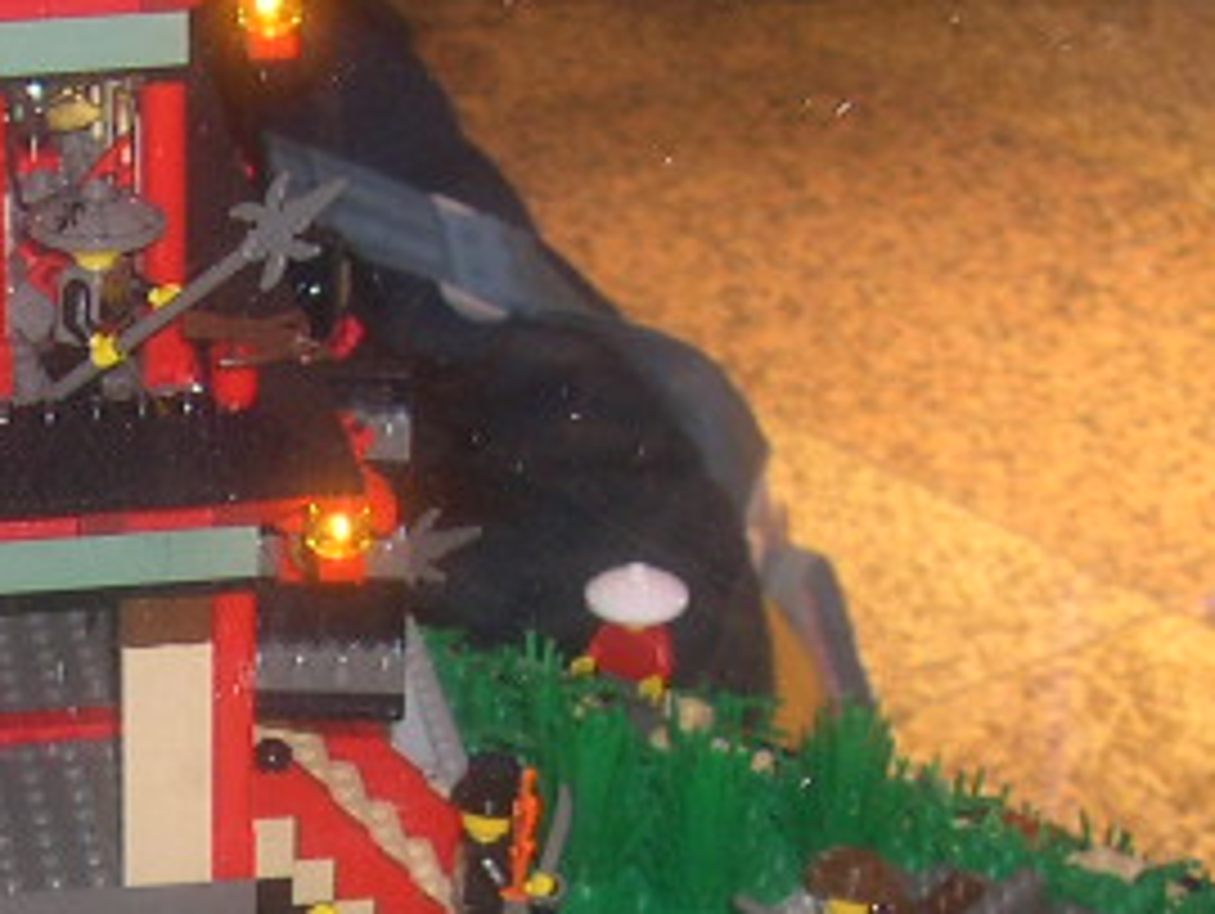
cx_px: -364
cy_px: 1175
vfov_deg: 10.1
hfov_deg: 13.2
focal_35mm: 144
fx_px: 5059
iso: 100
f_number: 2.8
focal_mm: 8
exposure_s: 1/60
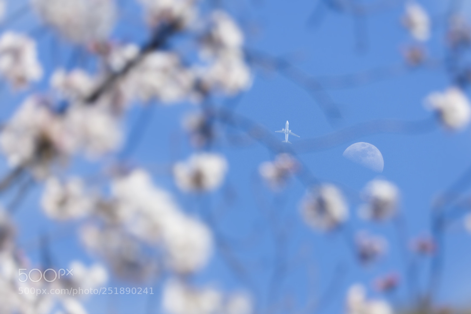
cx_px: 236
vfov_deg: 4.6
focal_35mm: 300
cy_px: 157
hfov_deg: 6.9
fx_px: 3926
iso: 200
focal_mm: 200
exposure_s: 1/1000
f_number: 6.3
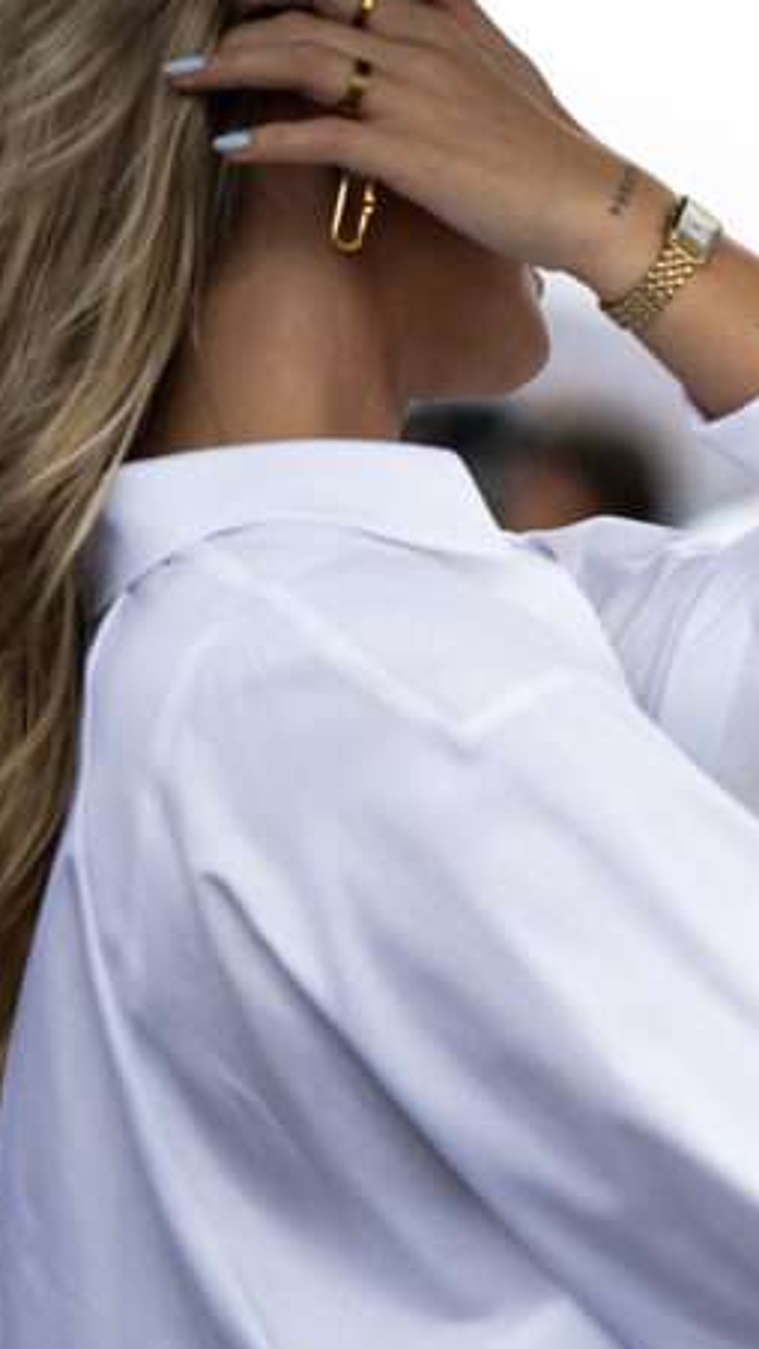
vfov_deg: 10.7
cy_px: 495
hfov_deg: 5.9
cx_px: 1413
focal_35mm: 202
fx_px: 7221
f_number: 2
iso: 100
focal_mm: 85
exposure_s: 1/1600
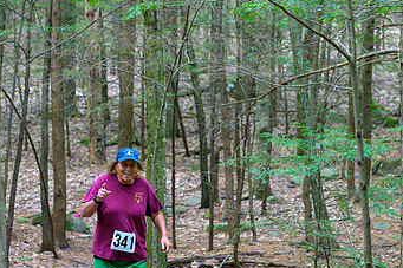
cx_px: 168
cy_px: 200
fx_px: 1331
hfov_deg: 17.2
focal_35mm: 119
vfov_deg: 11.5
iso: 8000
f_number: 4
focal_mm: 70
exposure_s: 1/320
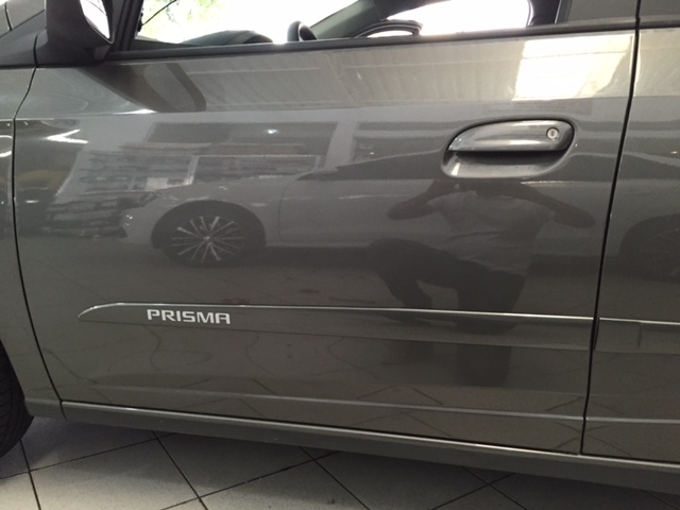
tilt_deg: -14.1
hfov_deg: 61.7
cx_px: 340
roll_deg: -2.3
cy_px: 255
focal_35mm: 29
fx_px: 570
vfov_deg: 48.2
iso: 200
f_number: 2.2
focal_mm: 4.15
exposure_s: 1/30
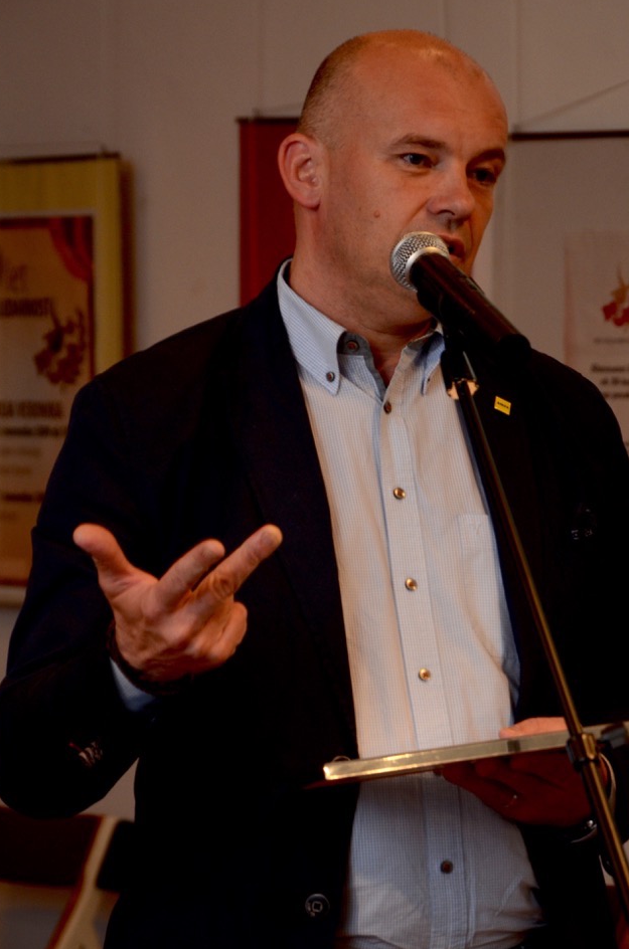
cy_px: 483
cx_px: 355
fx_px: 5310
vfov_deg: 10.2
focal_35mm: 202
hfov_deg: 6.8
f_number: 6.3
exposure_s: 1/60
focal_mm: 105
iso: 640
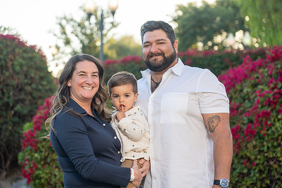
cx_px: 141
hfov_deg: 23.4
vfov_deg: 15.7
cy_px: 94
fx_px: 682
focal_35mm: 87
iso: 160
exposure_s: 1/200
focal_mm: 87
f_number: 4
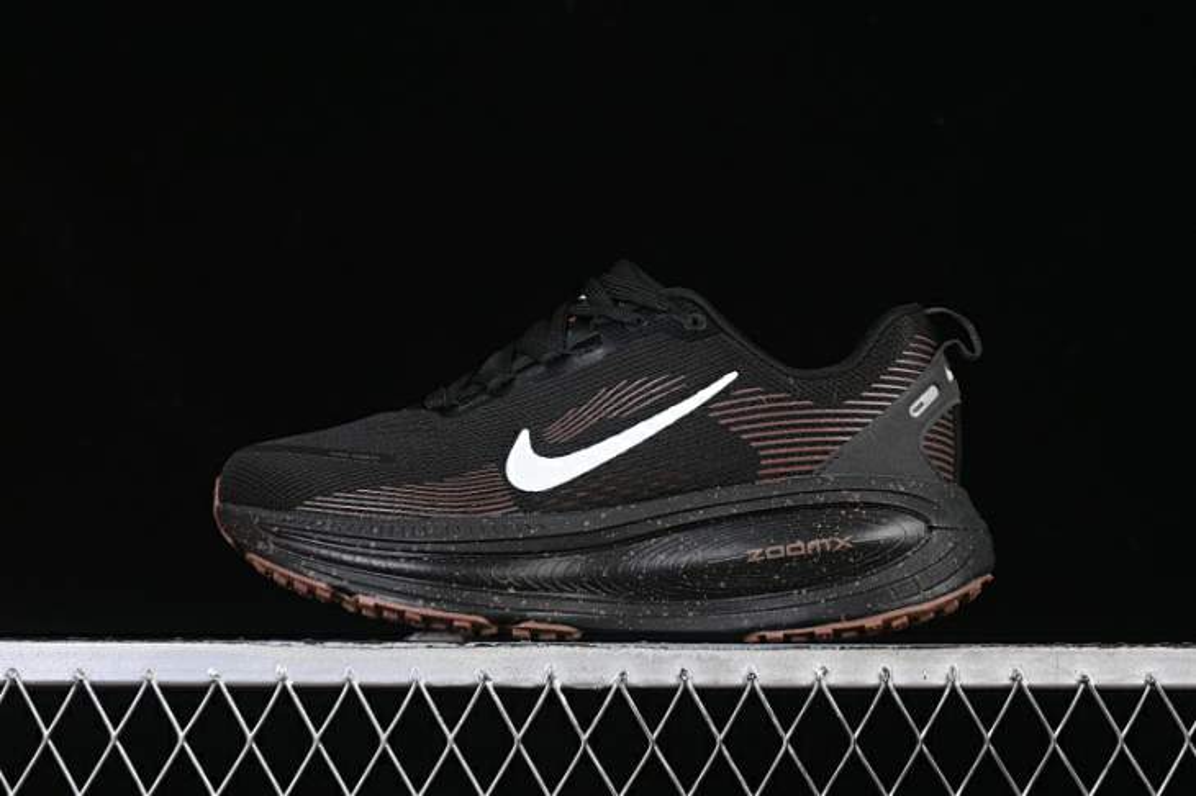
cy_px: 398
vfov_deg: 18.2
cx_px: 598
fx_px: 2490
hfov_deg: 27.0
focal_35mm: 75
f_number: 6.3
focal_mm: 50
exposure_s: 1/60
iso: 160
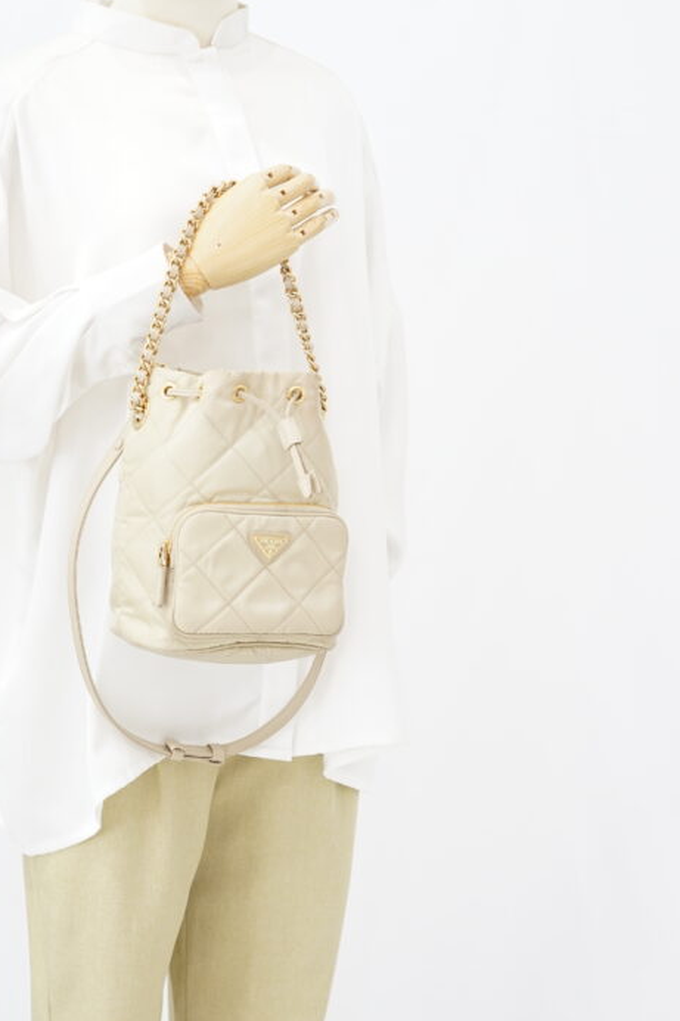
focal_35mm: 74
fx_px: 2098
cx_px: 206
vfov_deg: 27.3
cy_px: 469
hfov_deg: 18.3
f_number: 6.3
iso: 640
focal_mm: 50
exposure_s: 1/6
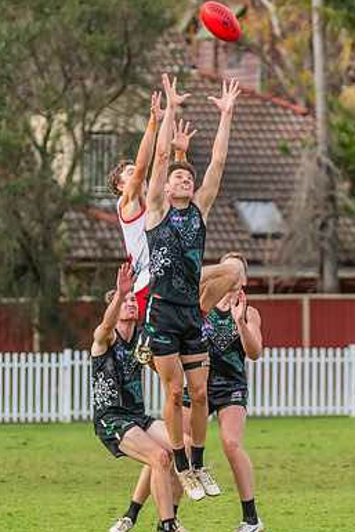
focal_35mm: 498
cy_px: 313
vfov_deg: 4.1
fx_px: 7359
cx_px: 226
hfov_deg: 2.8
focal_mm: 220
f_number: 5
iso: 800
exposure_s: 1/1600
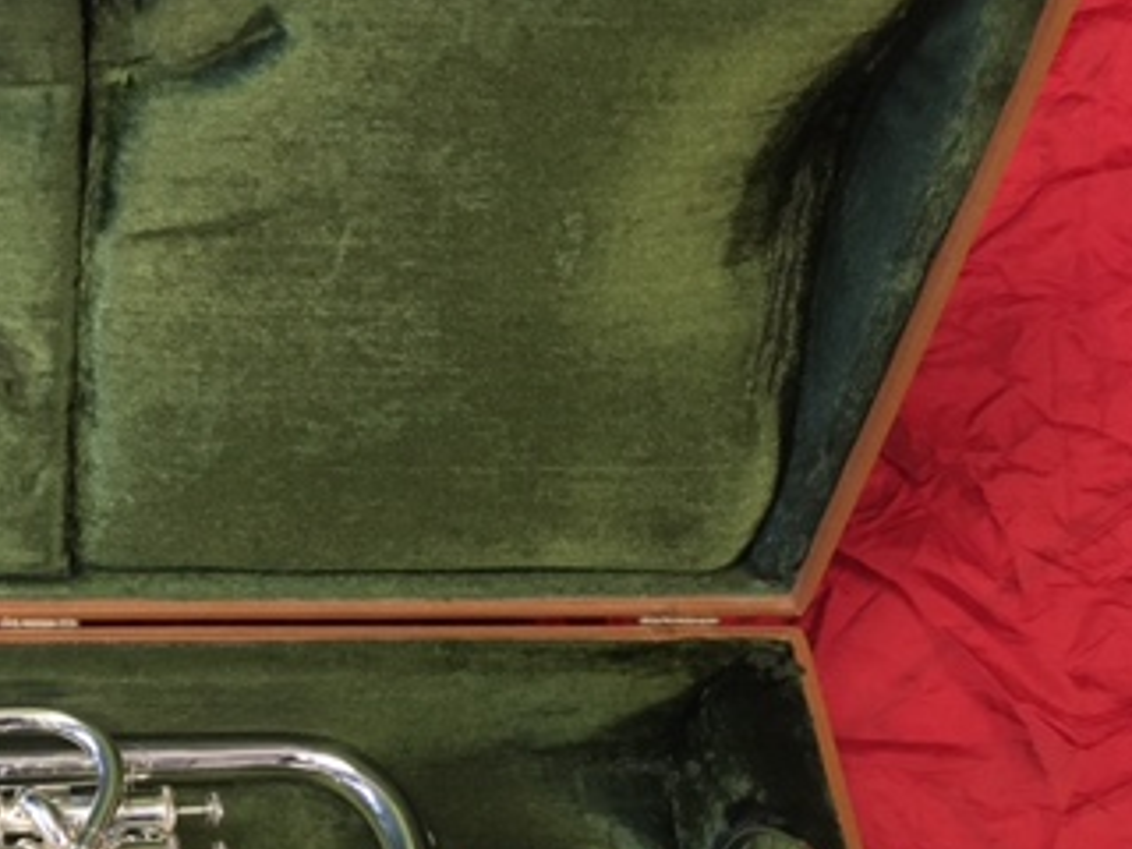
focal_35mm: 58
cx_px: 78
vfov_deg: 24.8
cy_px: 672
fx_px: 1897
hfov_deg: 31.4
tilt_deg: -79.7
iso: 200
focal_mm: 4.15
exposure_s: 1/20
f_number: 2.2
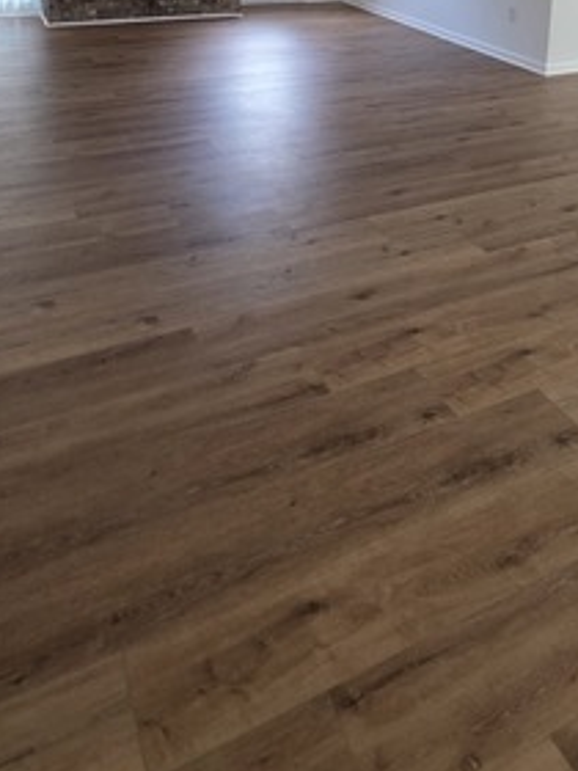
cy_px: -1
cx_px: 322
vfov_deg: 48.1
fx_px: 690
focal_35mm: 31
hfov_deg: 45.4
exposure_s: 1/60
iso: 250
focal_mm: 2.2
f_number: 1.9
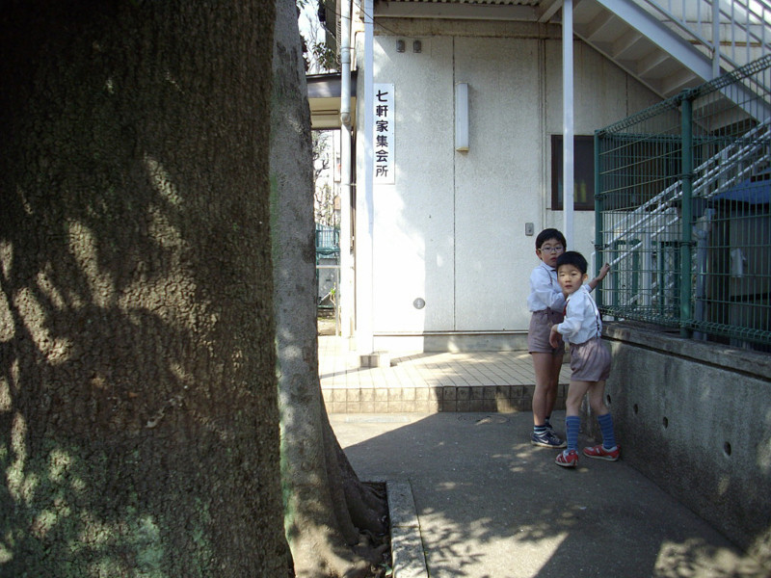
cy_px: 289
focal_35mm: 37
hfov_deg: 50.1
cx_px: 386
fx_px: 824
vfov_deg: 38.7
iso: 80
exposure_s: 1/250
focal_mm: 6.2
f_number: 2.8
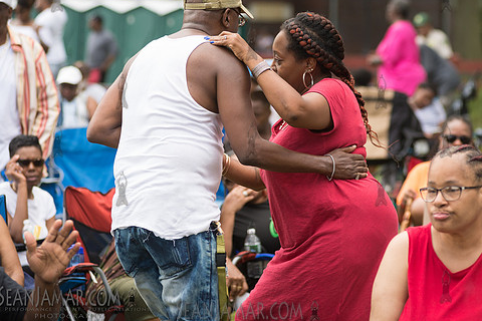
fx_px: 2022
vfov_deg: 9.1
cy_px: 140
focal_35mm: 151
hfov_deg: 13.6
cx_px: 251
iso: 400
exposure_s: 1/250
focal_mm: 125
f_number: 4
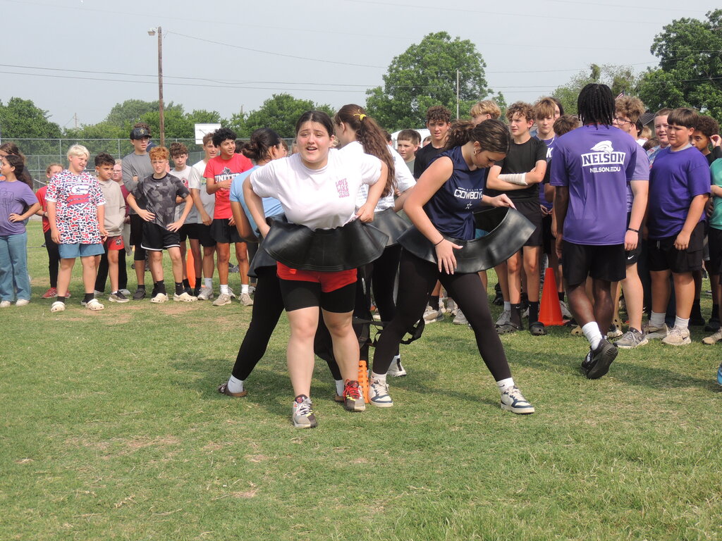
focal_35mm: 50
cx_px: 361
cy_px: 270
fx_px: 1043
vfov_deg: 29.1
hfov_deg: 38.2
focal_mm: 8.9
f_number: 3.6
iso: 100
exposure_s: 1/640
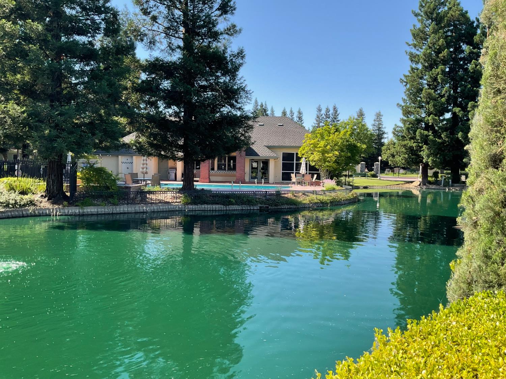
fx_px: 424
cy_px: 190
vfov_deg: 48.2
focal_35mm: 29
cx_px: 253
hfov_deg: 61.7
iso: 16
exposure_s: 1/709
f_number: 1.8
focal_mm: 3
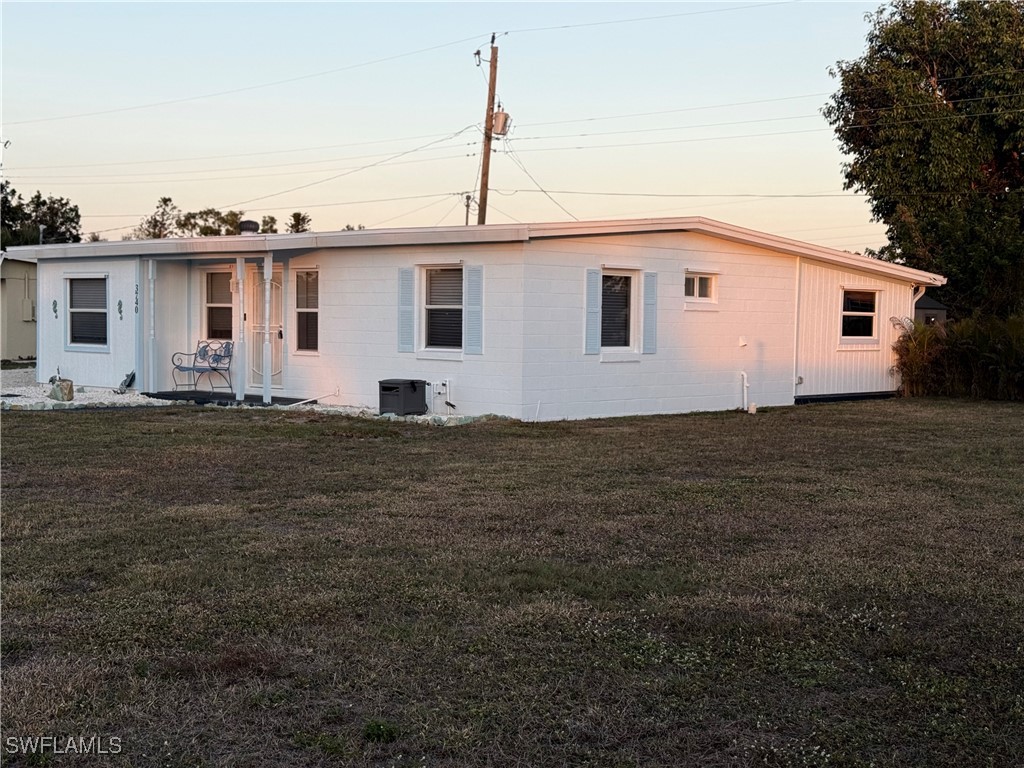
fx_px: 1420
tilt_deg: -2.4
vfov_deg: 30.3
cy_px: 384
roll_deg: -1.0
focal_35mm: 48
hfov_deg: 39.7
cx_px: 512
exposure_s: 1/493
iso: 64
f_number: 1.78
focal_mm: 6.76
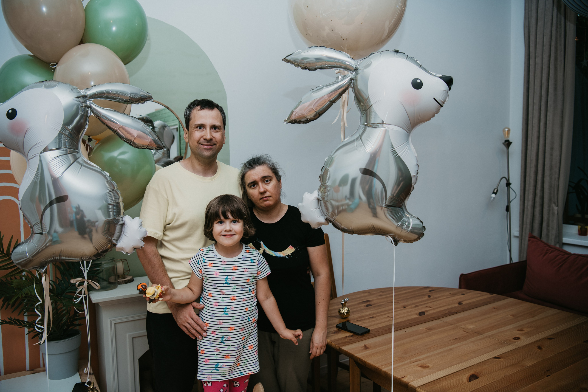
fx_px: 490
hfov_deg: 61.9
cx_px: 294
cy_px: 196
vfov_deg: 43.6
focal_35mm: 30
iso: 100
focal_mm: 30
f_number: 3.5
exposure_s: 1/160
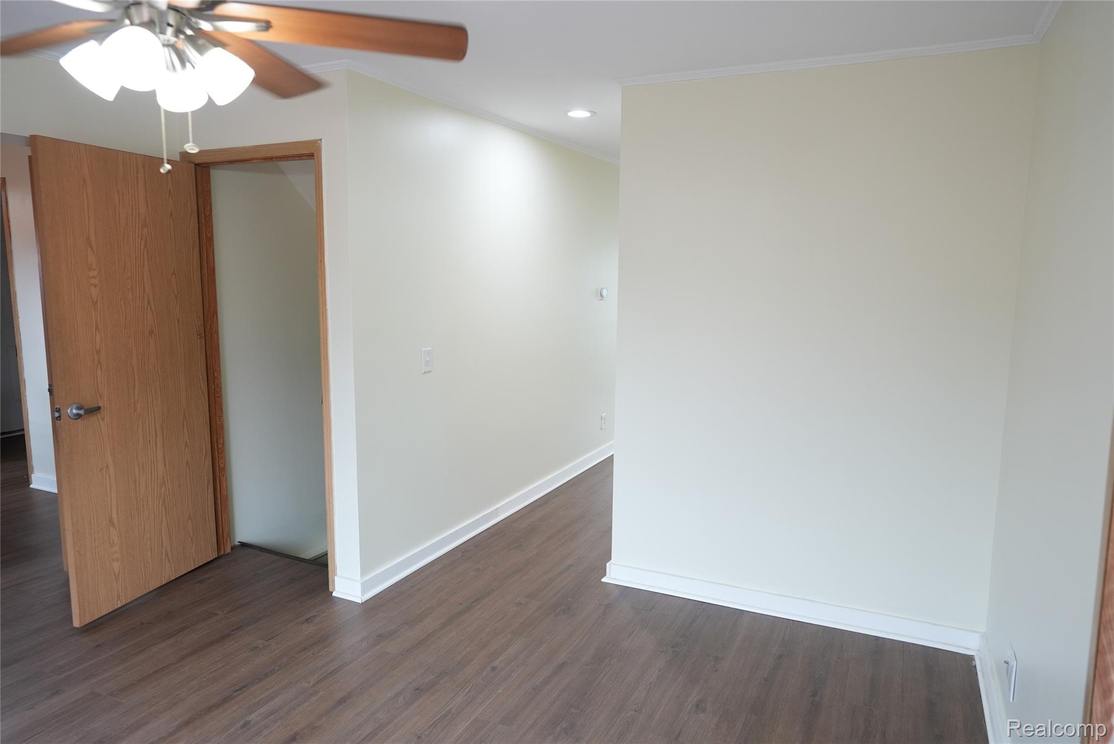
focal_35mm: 24
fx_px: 743
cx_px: 557
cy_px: 372
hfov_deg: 73.7
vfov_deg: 53.2
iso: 800
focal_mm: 24
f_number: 2.8
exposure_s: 1/125
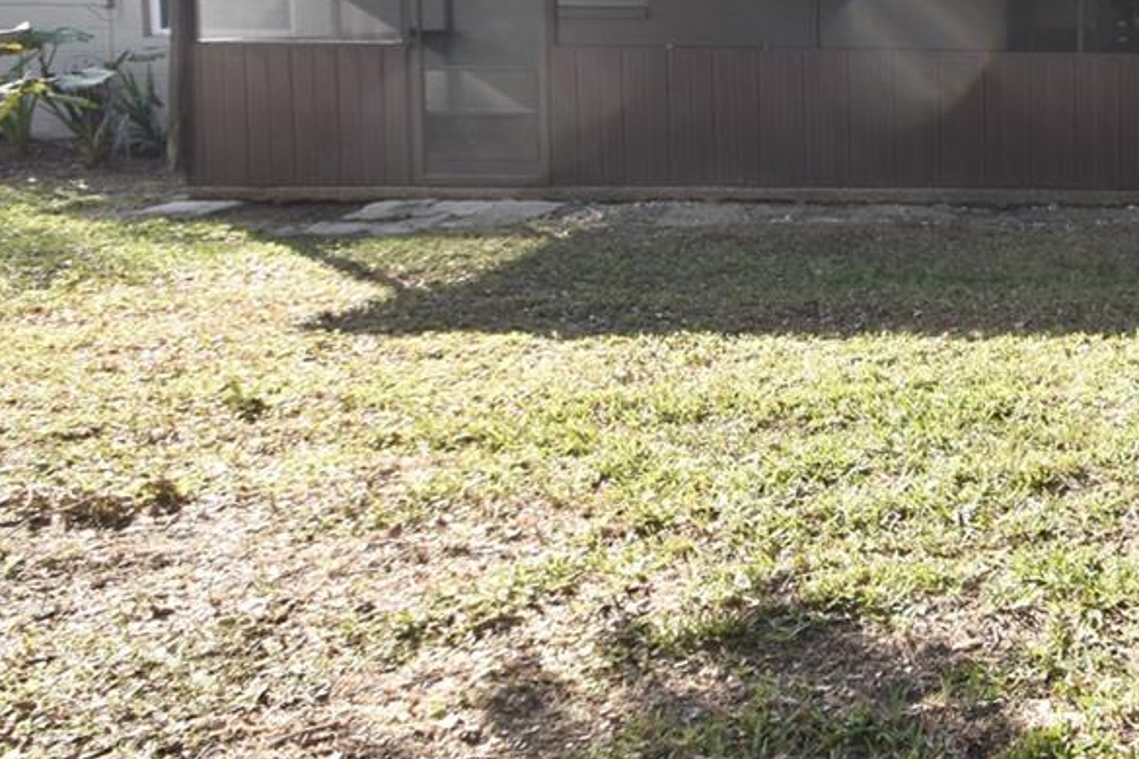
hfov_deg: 38.9
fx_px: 1297
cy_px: 76
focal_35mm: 41
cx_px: 1256
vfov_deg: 31.1
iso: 400
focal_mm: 10
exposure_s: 1/250
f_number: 8
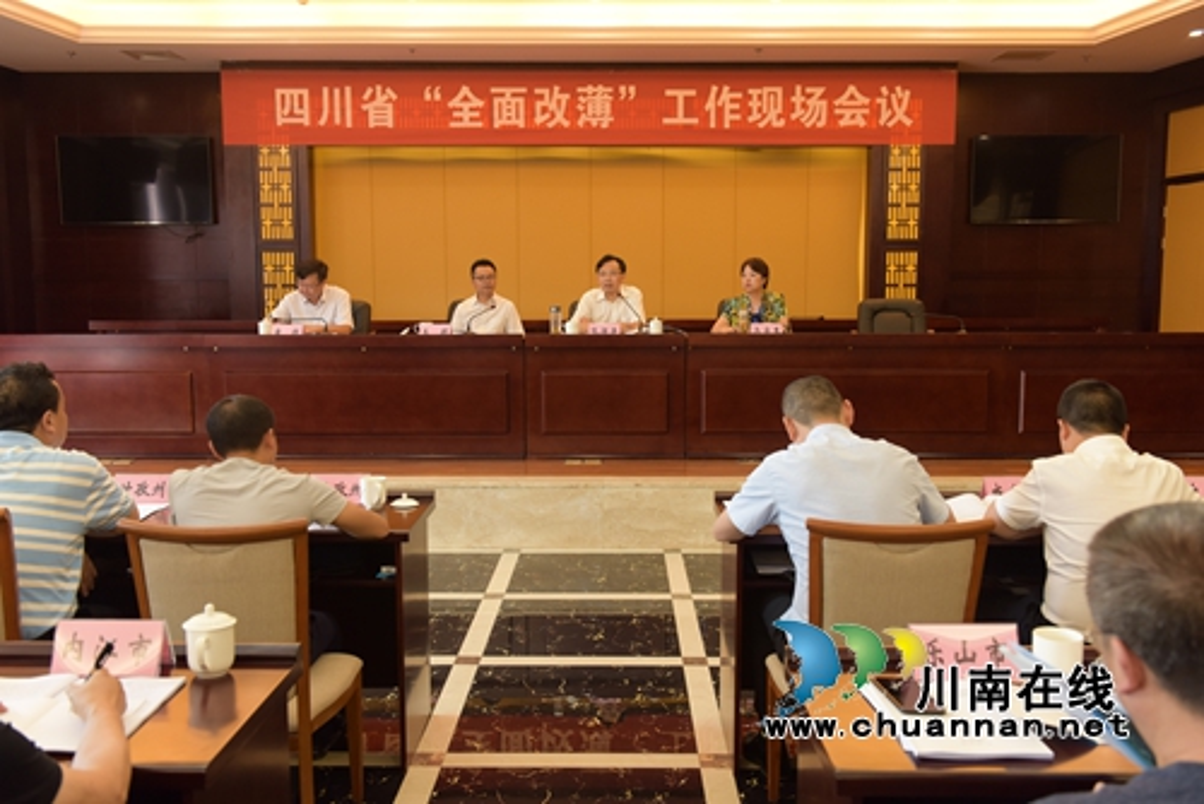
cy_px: 402
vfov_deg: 41.2
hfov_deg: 58.7
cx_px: 602
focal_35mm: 32
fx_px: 1071
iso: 1000
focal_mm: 32
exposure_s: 1/100
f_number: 5
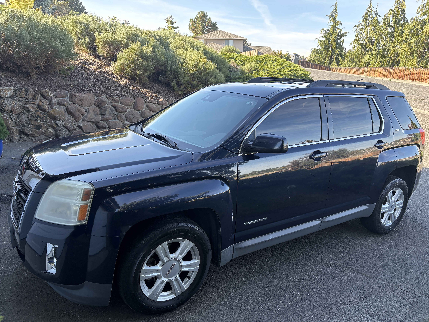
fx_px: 322
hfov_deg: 67.3
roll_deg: -0.8
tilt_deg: -13.5
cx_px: 214
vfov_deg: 53.1
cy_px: 161
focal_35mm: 26
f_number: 1.6
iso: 50
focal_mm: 5.96
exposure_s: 1/343
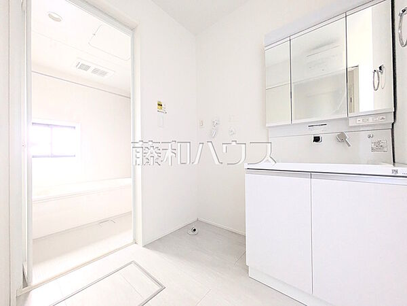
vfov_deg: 85.7
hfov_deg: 102.1
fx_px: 165
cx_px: 204
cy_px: 153
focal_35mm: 14
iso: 465
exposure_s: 1/100
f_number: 2.2
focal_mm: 1.83
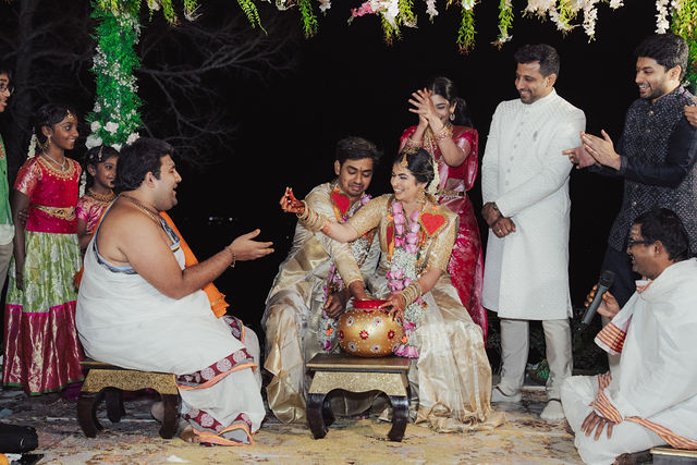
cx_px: 348
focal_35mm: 58
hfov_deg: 34.4
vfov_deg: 23.3
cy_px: 232
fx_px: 1127
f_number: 4
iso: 800
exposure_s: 1/250
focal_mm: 58
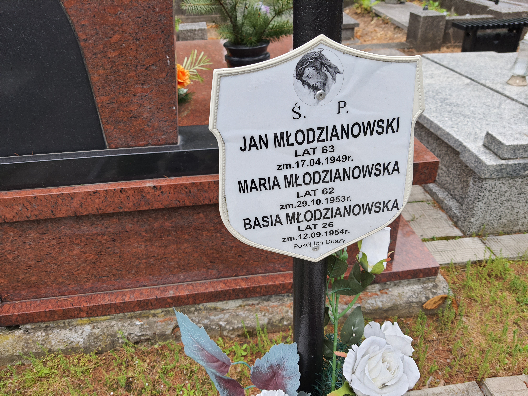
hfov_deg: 67.3
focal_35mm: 26
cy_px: 198
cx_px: 264
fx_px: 397
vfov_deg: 53.1
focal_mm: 4.32
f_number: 1.7
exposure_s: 1/672
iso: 50
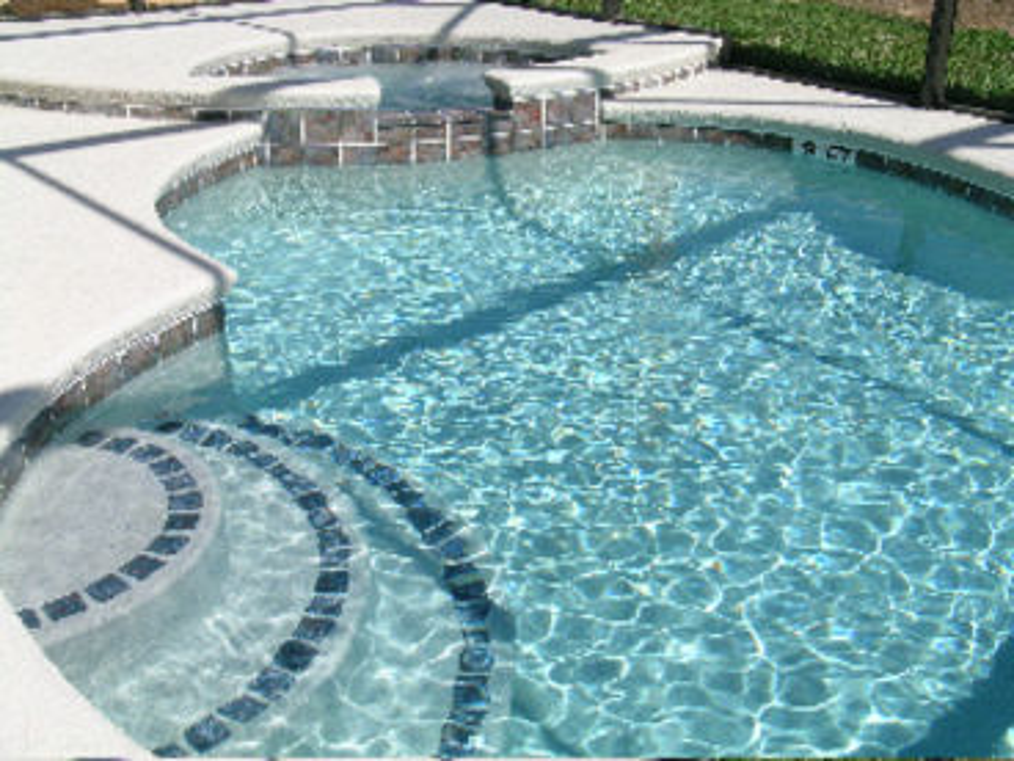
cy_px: 380
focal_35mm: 42
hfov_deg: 44.8
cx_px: 507
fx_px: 1230
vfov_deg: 34.3
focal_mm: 8.7
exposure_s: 1/379
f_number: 5.1
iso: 50
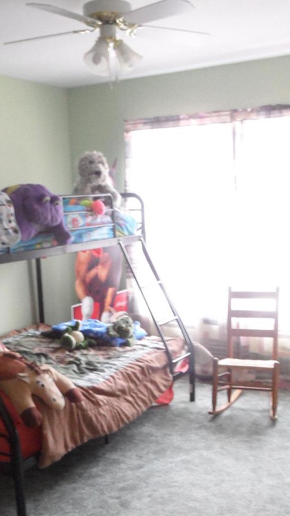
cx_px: 132
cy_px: 333
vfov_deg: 47.8
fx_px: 574
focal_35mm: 42
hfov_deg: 28.3
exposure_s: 1/8
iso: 400
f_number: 3.2
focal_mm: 3.9
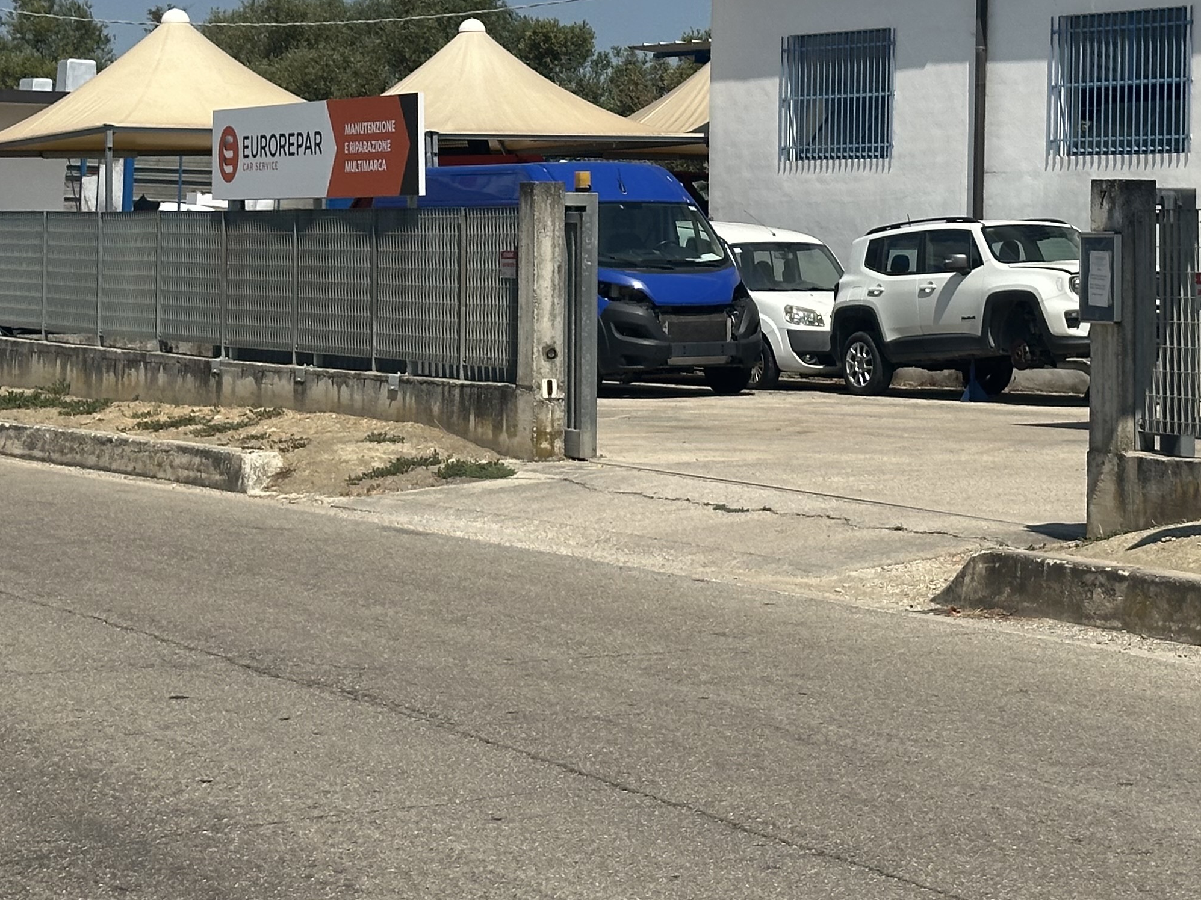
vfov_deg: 15.1
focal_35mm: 97
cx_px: 749
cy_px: 118
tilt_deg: +1.9
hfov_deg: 20.2
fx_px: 3365
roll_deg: -0.4
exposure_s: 1/6623
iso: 64
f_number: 1.78
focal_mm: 6.86
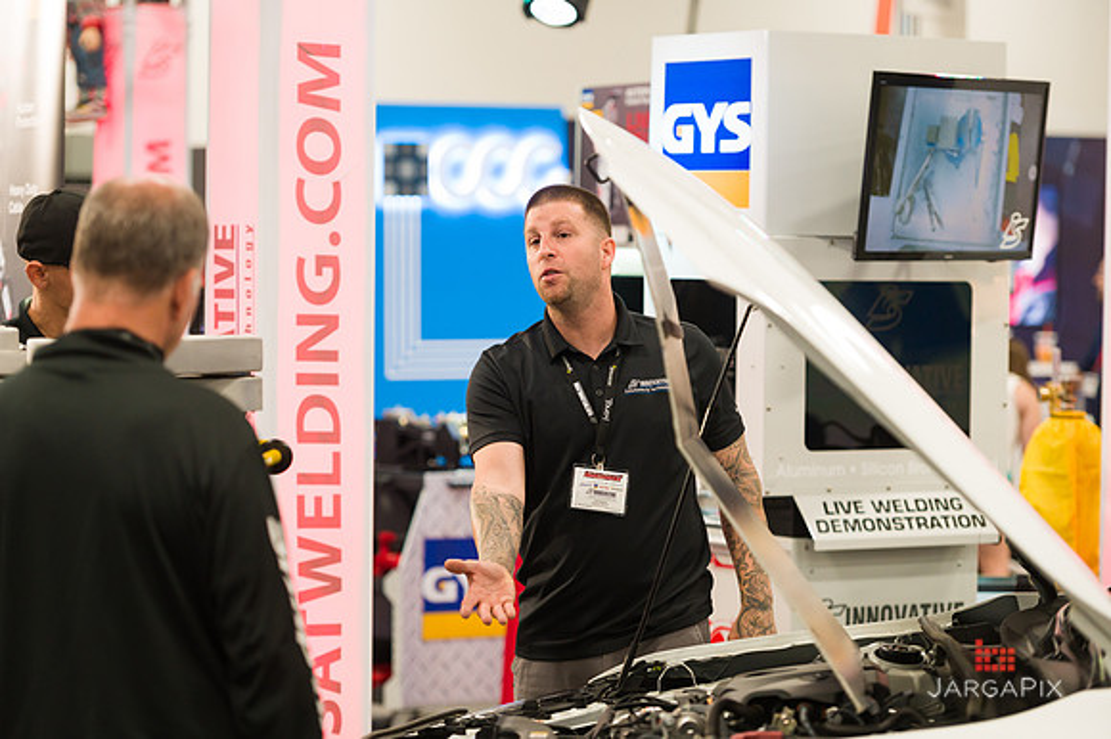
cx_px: 556
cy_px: 370
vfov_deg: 11.2
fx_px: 3763
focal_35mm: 122
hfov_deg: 16.8
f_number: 3.2
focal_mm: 122
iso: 1600
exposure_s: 1/200
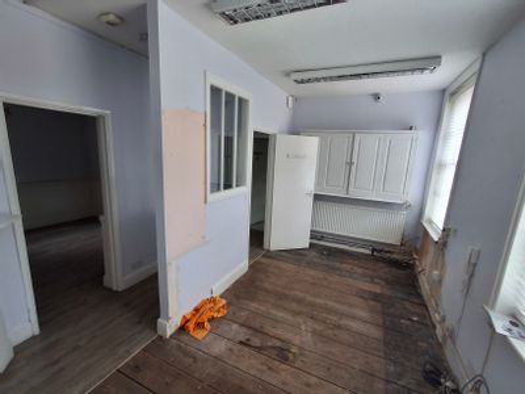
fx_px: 243
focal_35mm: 16
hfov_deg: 94.5
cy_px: 197
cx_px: 262
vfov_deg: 78.1
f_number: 2.2
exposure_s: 1/50
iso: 40
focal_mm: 1.64
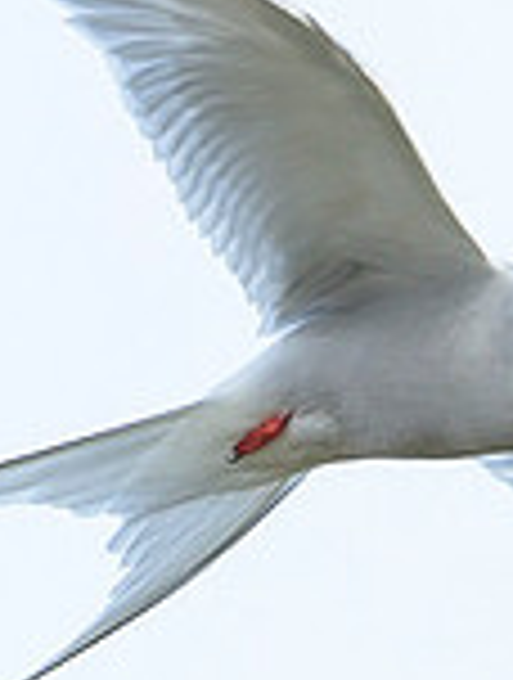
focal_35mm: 2830
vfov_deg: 0.7
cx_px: -93
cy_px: 513
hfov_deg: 0.5
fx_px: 55685
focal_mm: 500
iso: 800
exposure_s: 1/2500
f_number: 4
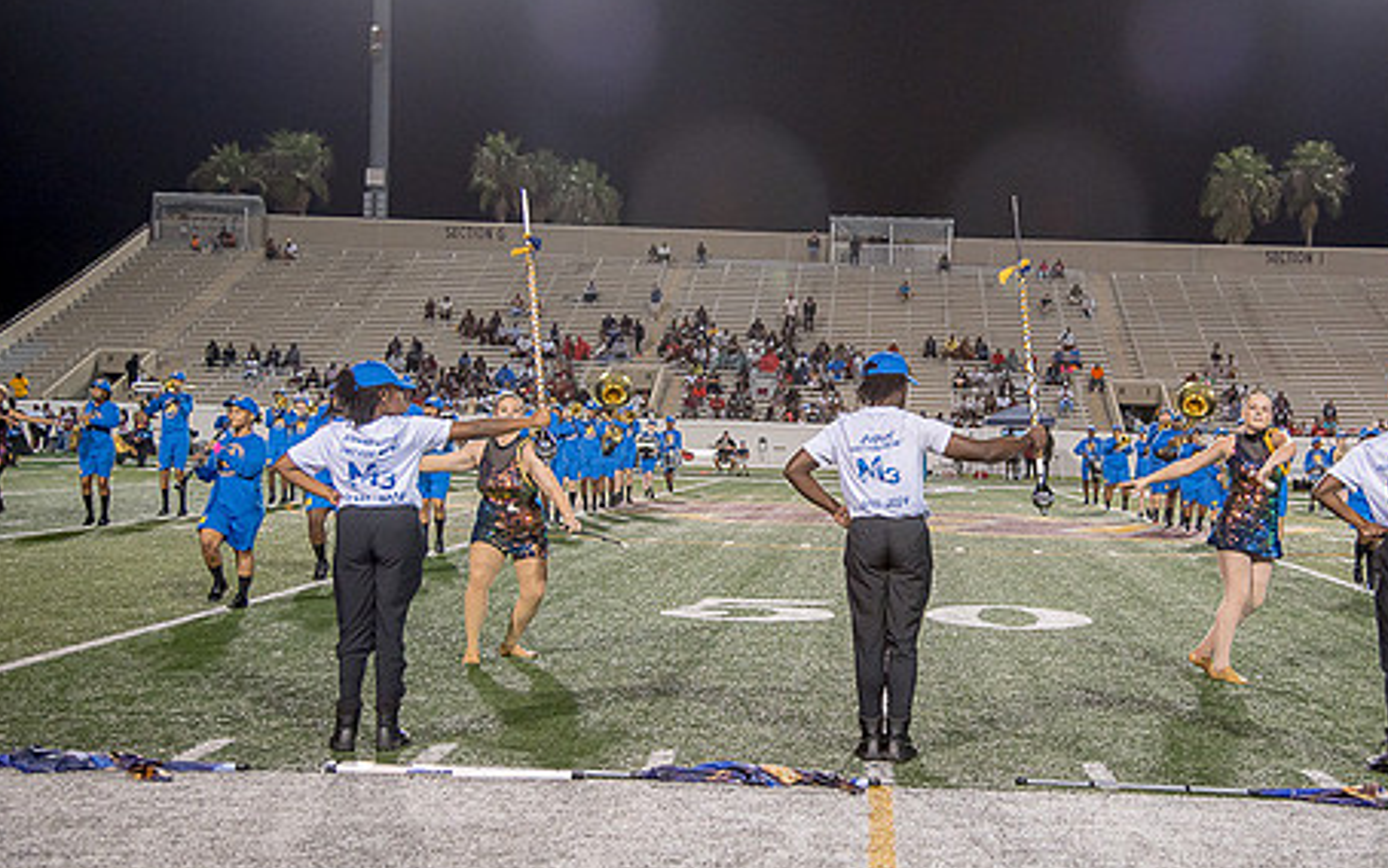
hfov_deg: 38.6
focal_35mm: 52
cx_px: 877
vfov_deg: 24.9
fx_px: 1968
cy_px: 449
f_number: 4
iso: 2000
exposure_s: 1/200
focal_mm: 40
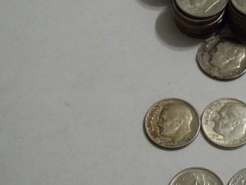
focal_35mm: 107
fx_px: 760
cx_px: 223
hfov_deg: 18.1
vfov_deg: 13.8
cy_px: 88
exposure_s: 1/8
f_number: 3.6
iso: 250
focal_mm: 8.8
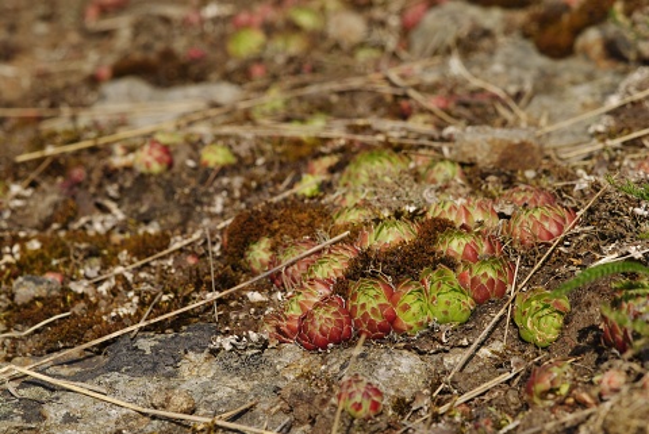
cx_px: 324
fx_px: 2301
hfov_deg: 16.1
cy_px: 217
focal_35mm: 128
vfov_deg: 10.8
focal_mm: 85
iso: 100
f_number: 9
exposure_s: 1/200
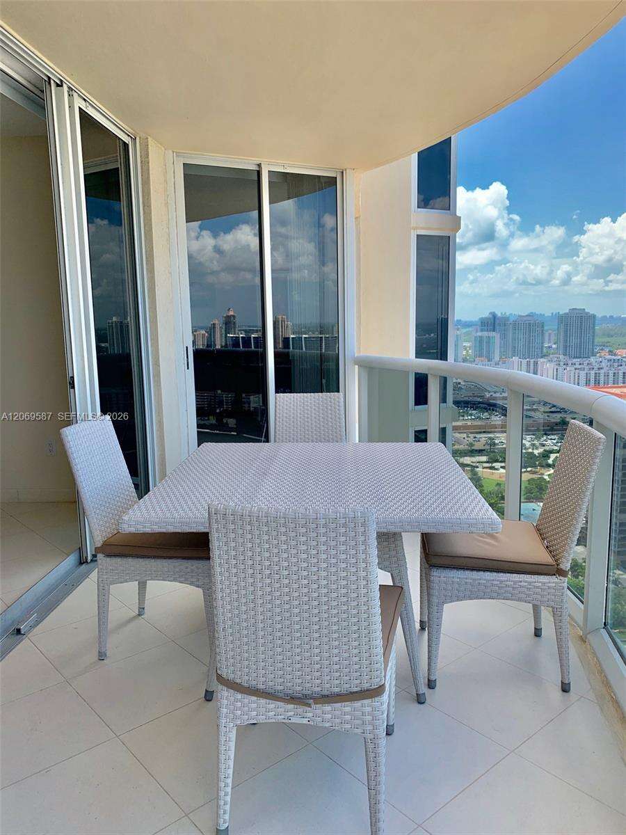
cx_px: 313
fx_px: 627
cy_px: 418
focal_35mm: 26
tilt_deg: -6.7
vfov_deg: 67.3
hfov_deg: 53.1
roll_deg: +1.0
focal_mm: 4.25
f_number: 1.8
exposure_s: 1/692
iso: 25
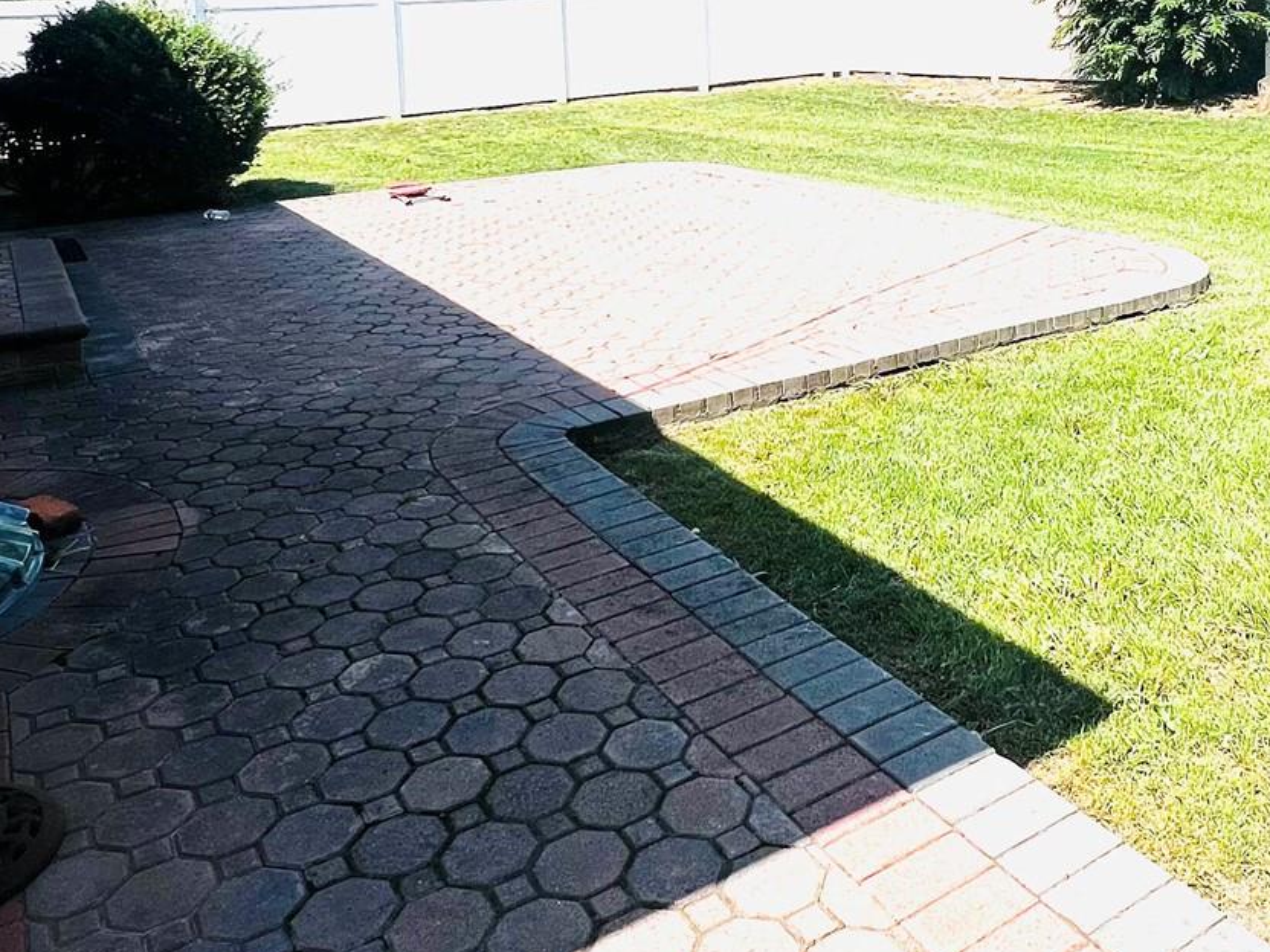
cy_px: 143
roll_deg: +1.5
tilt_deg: -7.1
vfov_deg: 41.5
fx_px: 1174
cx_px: 867
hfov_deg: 55.4
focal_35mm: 32
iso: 32
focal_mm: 1.57
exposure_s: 1/1531
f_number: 1.8
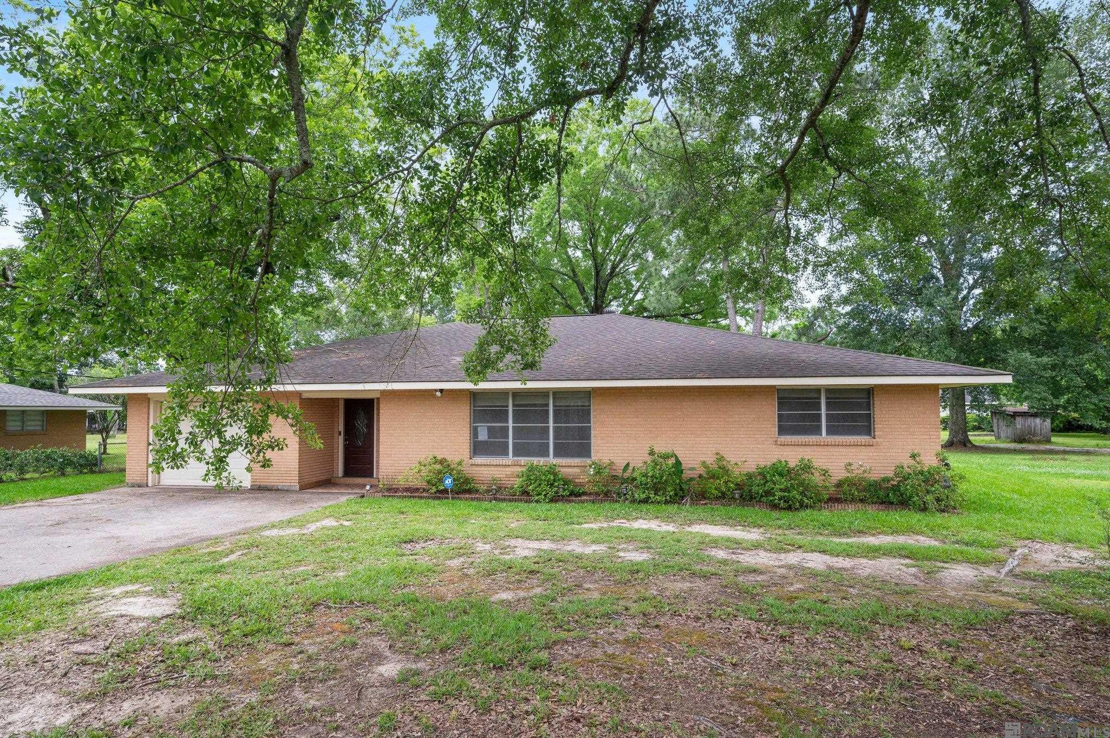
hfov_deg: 87.0
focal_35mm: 19
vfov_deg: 64.5
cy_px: 369
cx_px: 555
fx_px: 585
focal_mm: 19
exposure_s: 1/160
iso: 640
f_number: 9
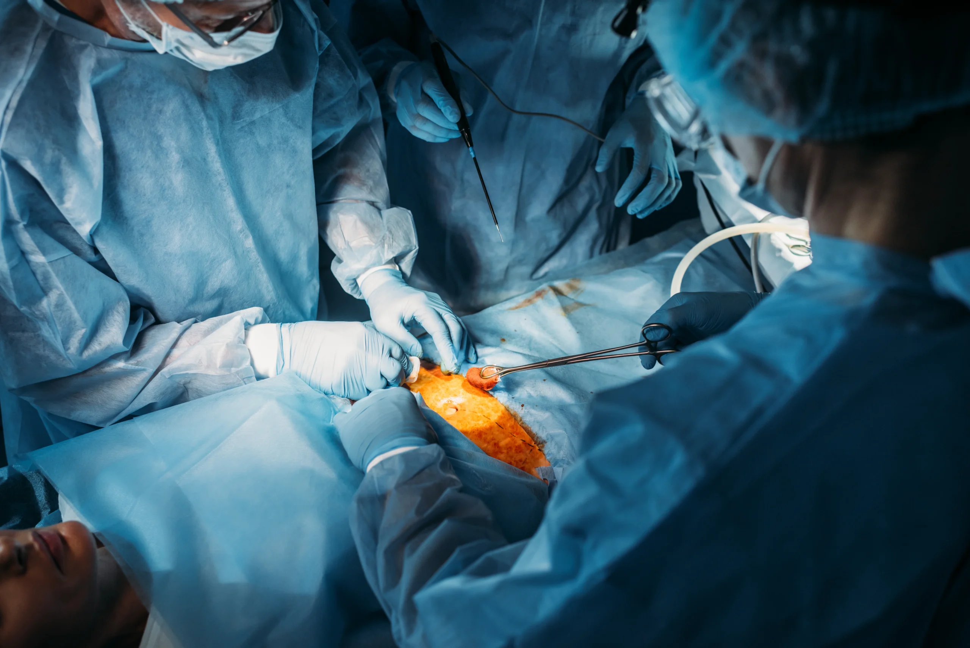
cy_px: 324
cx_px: 485
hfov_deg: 54.4
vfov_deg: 37.9
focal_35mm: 35
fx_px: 943
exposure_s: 1/500
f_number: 3.2
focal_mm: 35
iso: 640
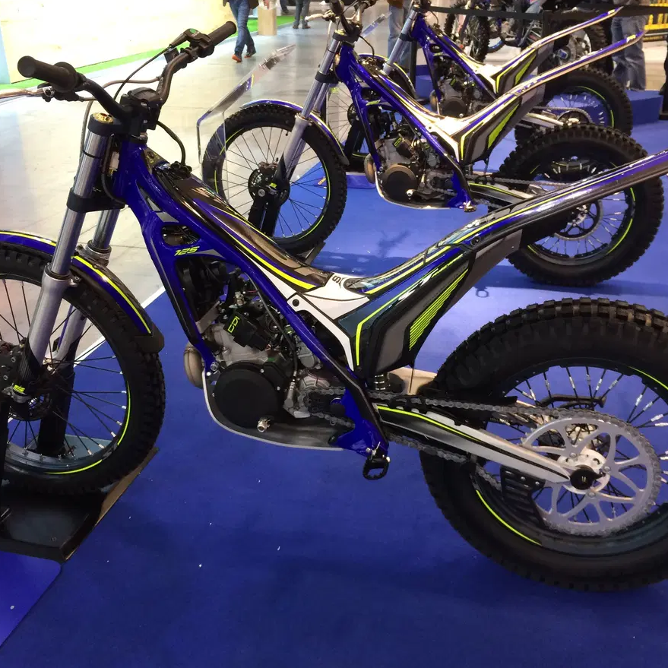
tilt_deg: -28.0
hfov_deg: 47.2
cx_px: 353
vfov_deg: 47.2
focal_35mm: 35
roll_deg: +1.4
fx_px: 764
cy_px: 328
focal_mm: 4.15
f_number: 2.2
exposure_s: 1/33
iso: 64
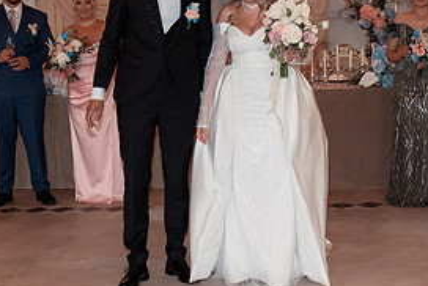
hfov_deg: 25.3
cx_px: 223
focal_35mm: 80
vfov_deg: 17.1
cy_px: 131
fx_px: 952
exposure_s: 1/250
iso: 1250
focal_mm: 35
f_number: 3.2
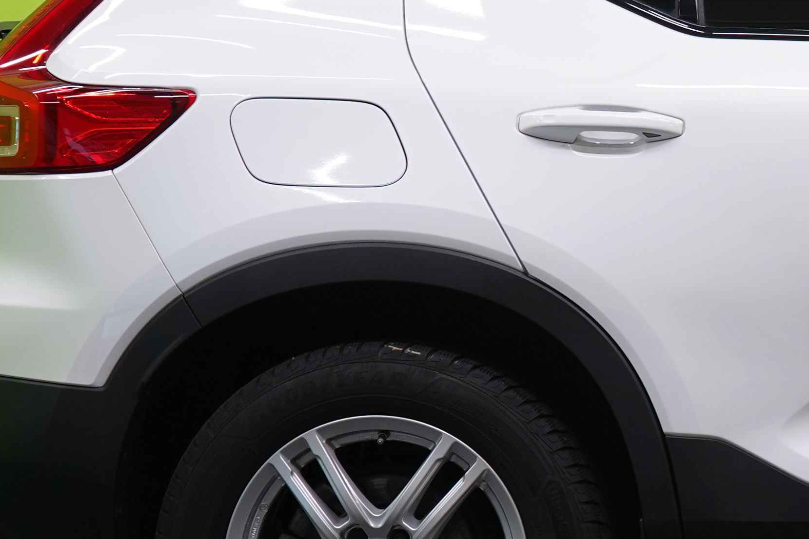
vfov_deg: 8.1
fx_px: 3820
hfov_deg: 11.5
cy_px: 283
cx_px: 1248
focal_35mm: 170
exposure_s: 1/40
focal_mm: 47
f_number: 5
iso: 400
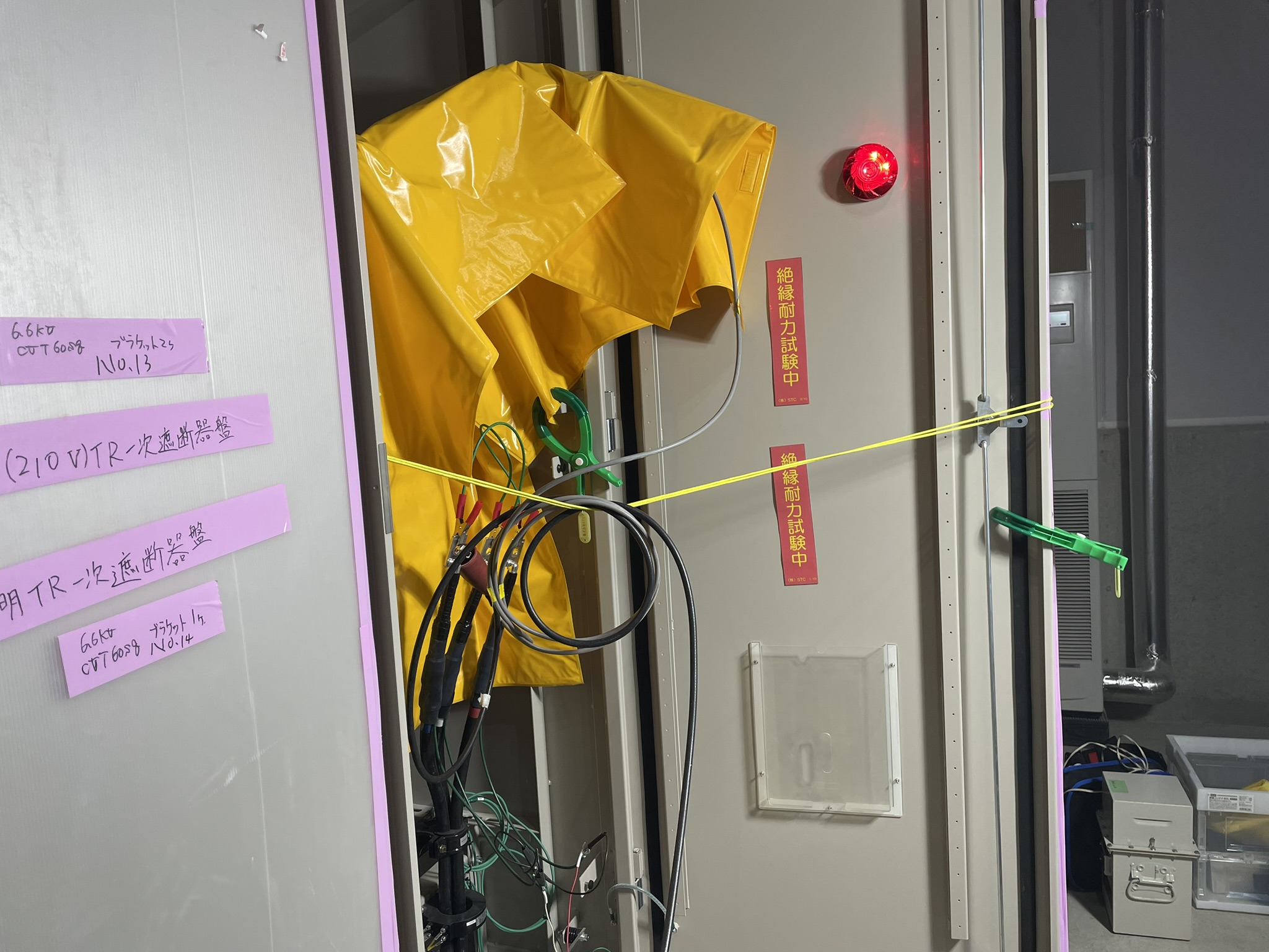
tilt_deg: -5.7
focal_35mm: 26
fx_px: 953
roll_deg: +2.4
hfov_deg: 67.3
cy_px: 476
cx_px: 634
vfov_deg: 53.1
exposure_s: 1/120
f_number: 1.6
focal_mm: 4.2
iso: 80
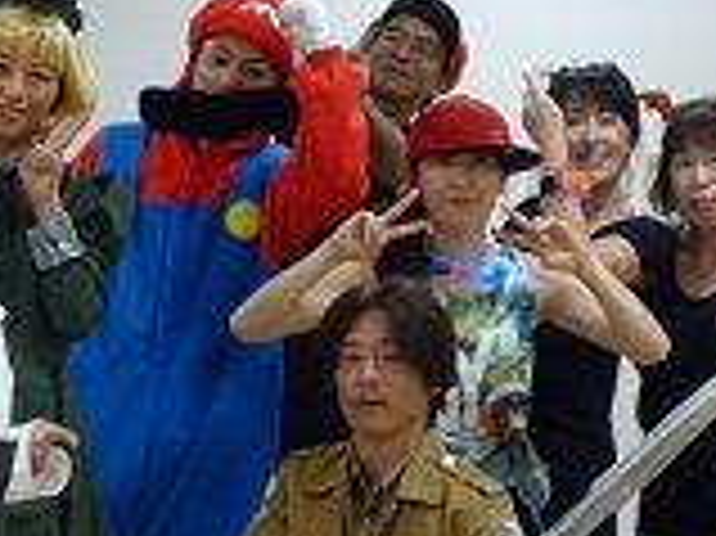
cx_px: -176
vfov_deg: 10.0
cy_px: 426
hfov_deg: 13.0
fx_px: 3059
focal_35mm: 148
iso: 400
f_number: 4.3
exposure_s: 1/25
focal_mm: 8.3
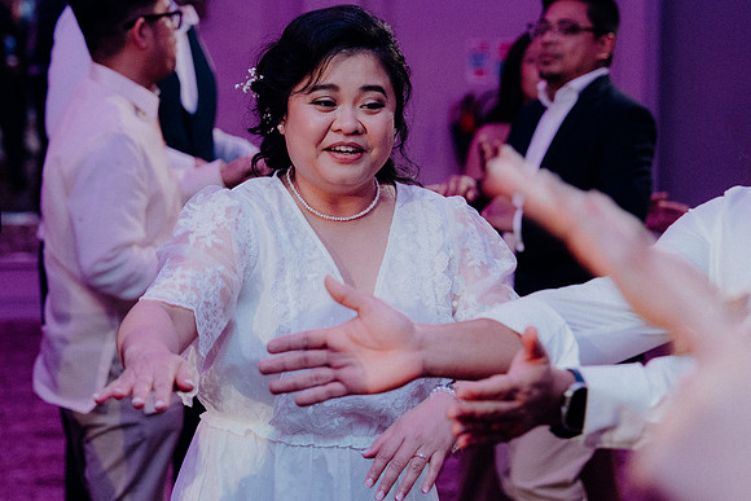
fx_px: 2191
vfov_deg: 13.0
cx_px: 376
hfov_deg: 19.5
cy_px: 250
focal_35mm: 105
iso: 2000
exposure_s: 1/160
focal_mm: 70
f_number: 3.5
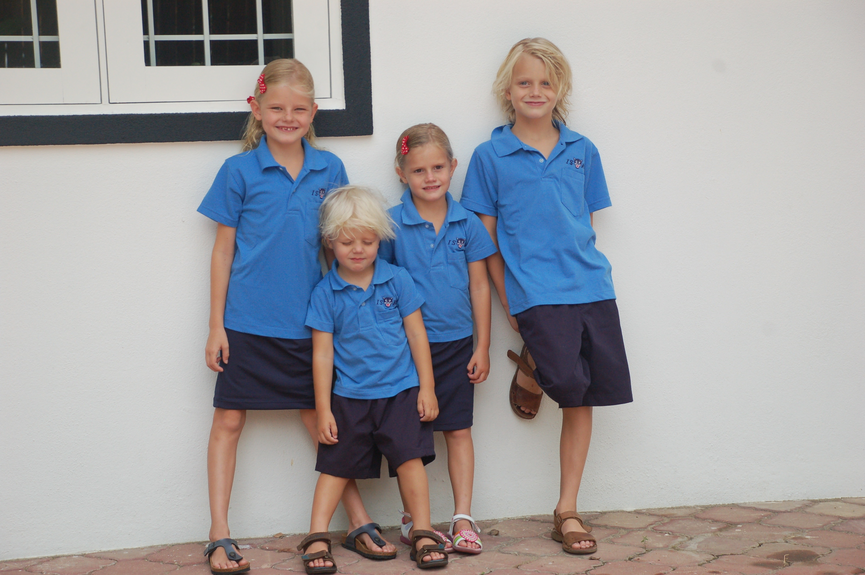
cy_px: 288
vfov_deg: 13.8
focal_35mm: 99
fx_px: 2377
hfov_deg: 20.6
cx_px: 432
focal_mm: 66
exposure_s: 1/400
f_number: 5.3
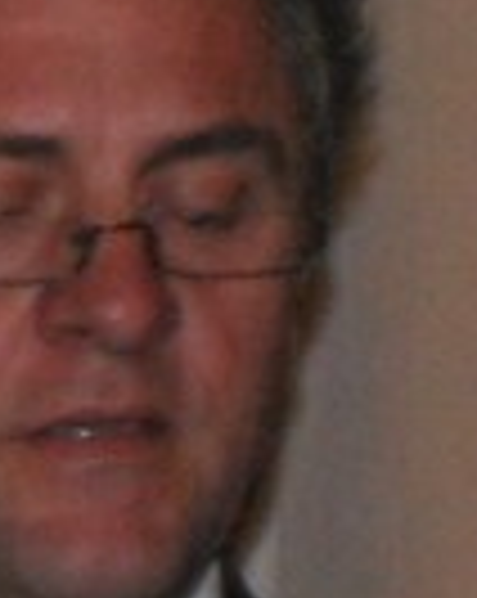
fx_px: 37426
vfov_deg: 0.9
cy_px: 996
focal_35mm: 2116
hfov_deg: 0.7
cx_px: -227
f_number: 6.3
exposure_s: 1/60
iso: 1600
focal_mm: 200
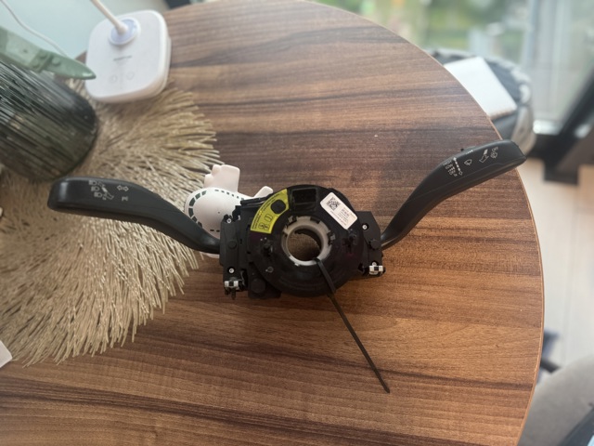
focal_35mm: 24
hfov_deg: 71.6
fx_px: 412
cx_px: 297
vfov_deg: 56.8
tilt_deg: -68.5
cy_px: 223
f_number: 1.78
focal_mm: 6.76
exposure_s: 1/56
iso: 400
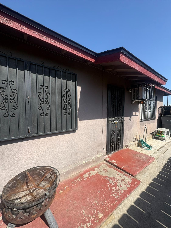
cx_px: 86
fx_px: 92
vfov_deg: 102.1
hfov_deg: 85.7
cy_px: 114
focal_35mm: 14
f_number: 2.2
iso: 40
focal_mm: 2.22
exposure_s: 1/1346
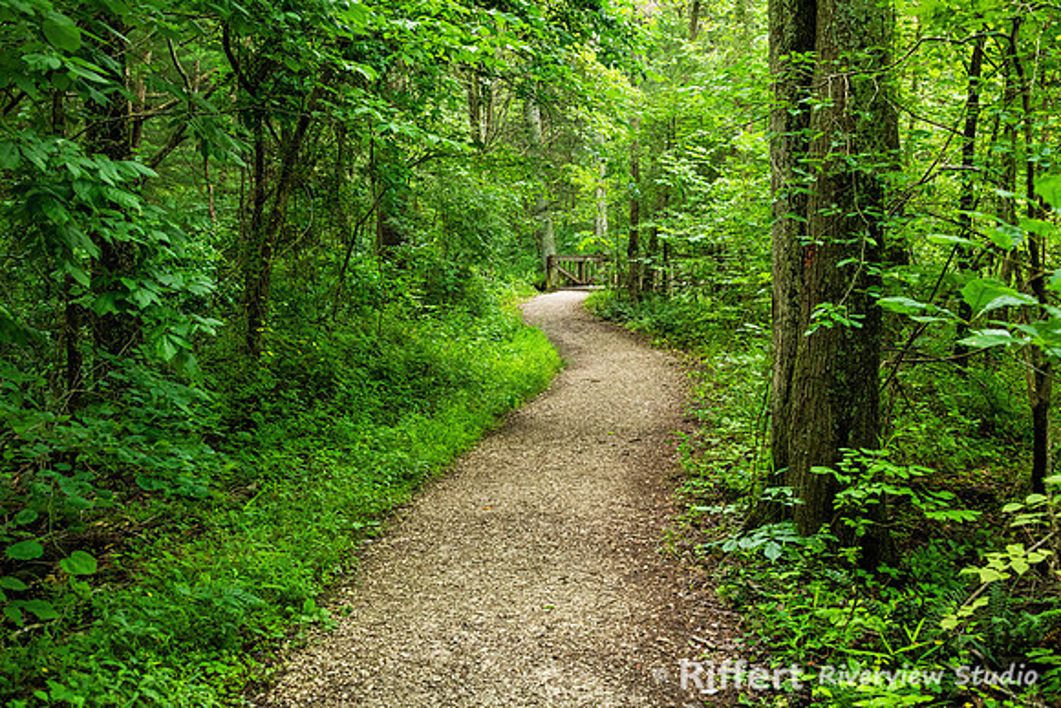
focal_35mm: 38
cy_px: 354
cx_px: 530
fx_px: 1120
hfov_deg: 50.7
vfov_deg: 35.1
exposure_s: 1/200
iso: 2800
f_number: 8
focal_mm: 38
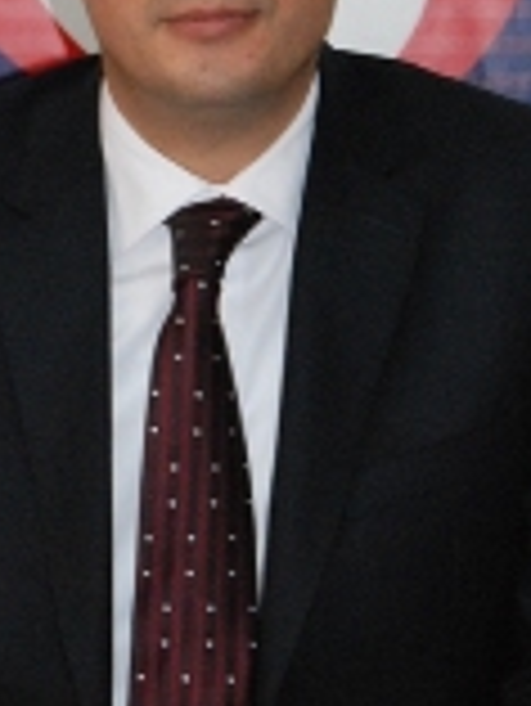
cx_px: 189
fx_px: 4044
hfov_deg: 7.5
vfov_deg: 10.0
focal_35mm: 198
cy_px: 229
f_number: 5.6
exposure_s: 1/60
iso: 1600
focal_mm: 48
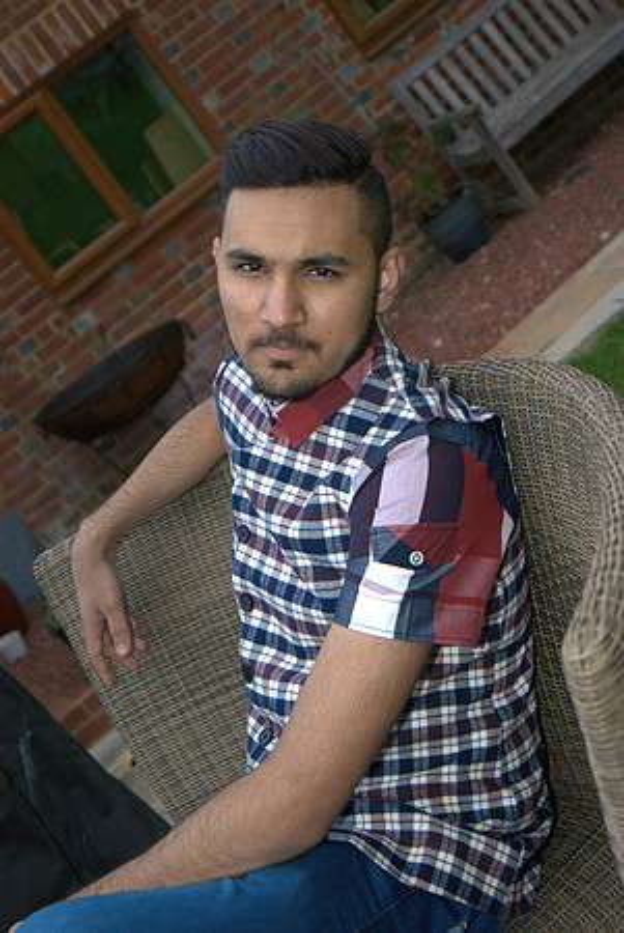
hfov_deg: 16.6
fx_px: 2140
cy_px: 466
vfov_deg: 24.6
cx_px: 312
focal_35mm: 82
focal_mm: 55
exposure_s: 1/160
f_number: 5.6
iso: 800
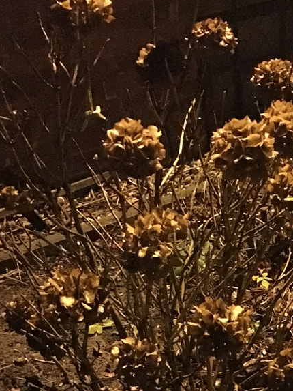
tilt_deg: -34.6
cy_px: 410
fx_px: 914
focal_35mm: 81
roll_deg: +4.9
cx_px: 263
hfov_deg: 17.9
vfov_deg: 22.9
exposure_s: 1/17
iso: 1250
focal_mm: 4.15
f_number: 2.2
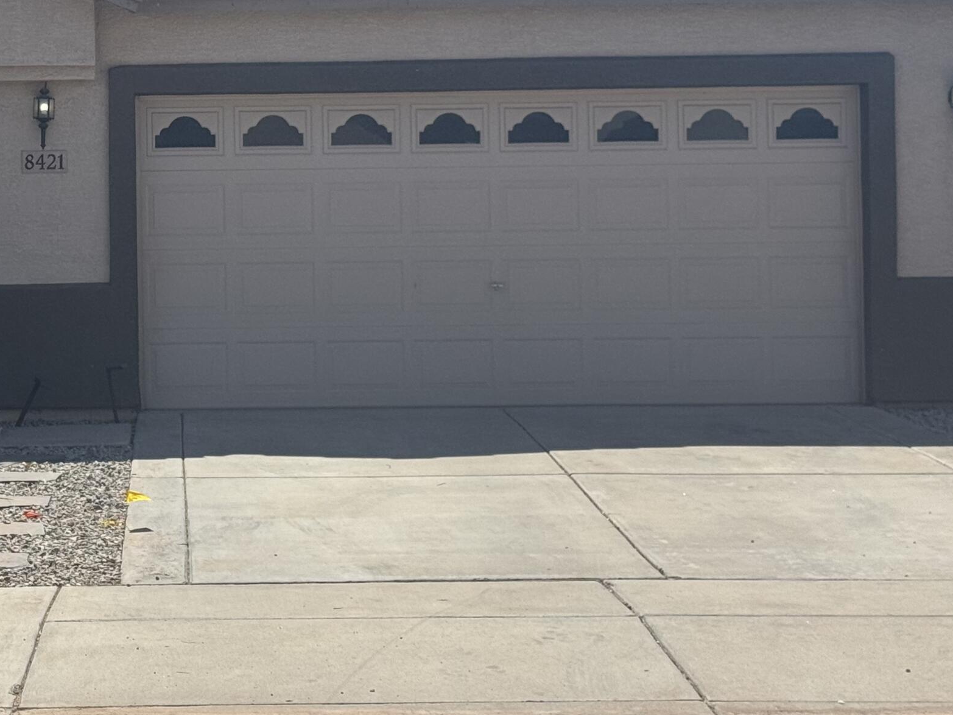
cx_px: 180
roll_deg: +0.6
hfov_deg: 21.0
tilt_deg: +1.4
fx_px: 2533
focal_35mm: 92
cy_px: 130
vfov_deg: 15.9
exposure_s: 1/4975
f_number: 1.78
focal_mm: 6.76
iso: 64
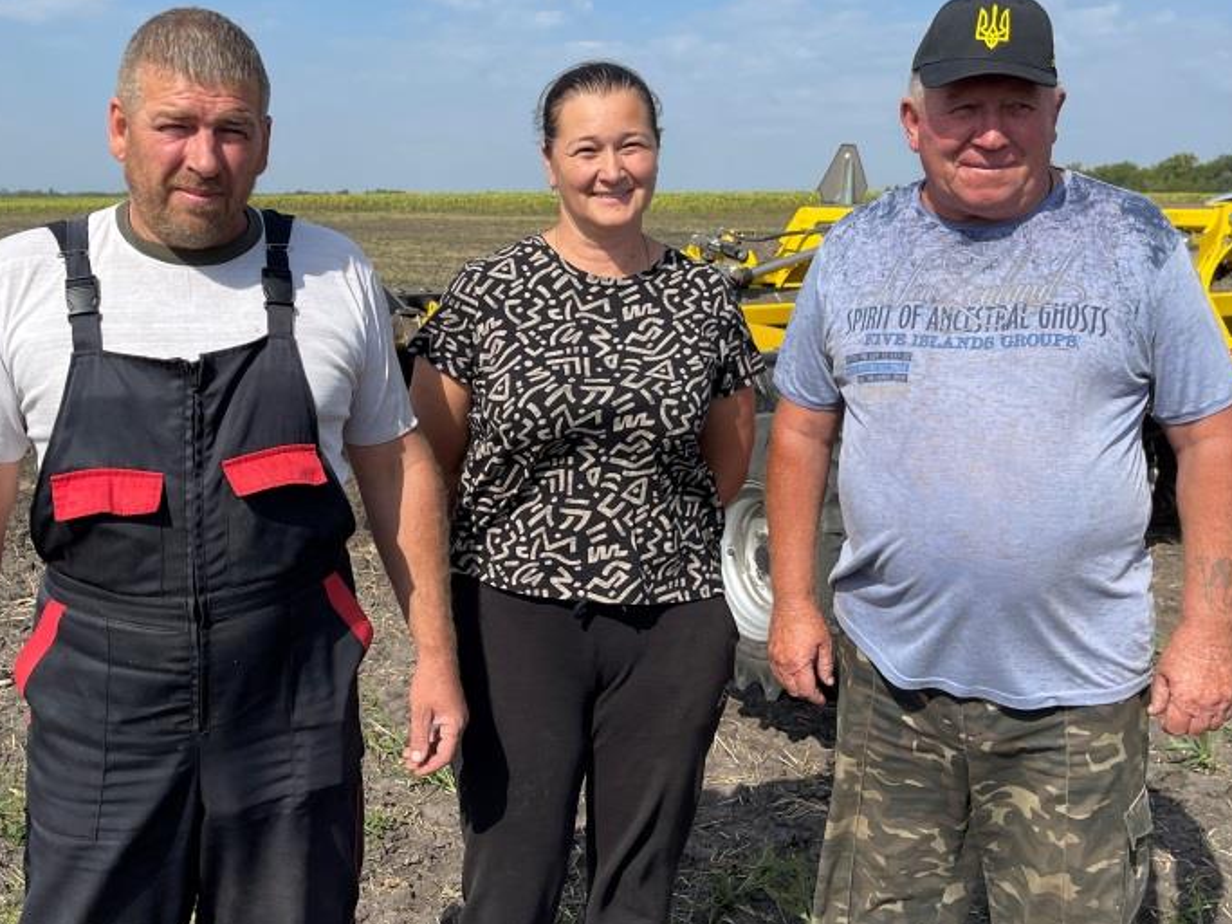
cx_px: 565
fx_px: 1388
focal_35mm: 39
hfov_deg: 47.8
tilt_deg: -6.2
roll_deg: -1.5
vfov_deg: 36.5
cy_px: 328
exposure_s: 1/4049
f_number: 1.6
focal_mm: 5.1
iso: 32
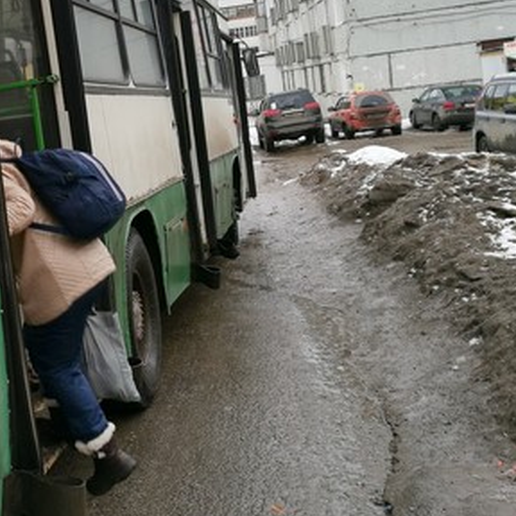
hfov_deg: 29.7
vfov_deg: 31.9
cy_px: 159
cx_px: -18
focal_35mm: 53
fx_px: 894
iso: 50
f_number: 2.2
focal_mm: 4.5
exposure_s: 1/50
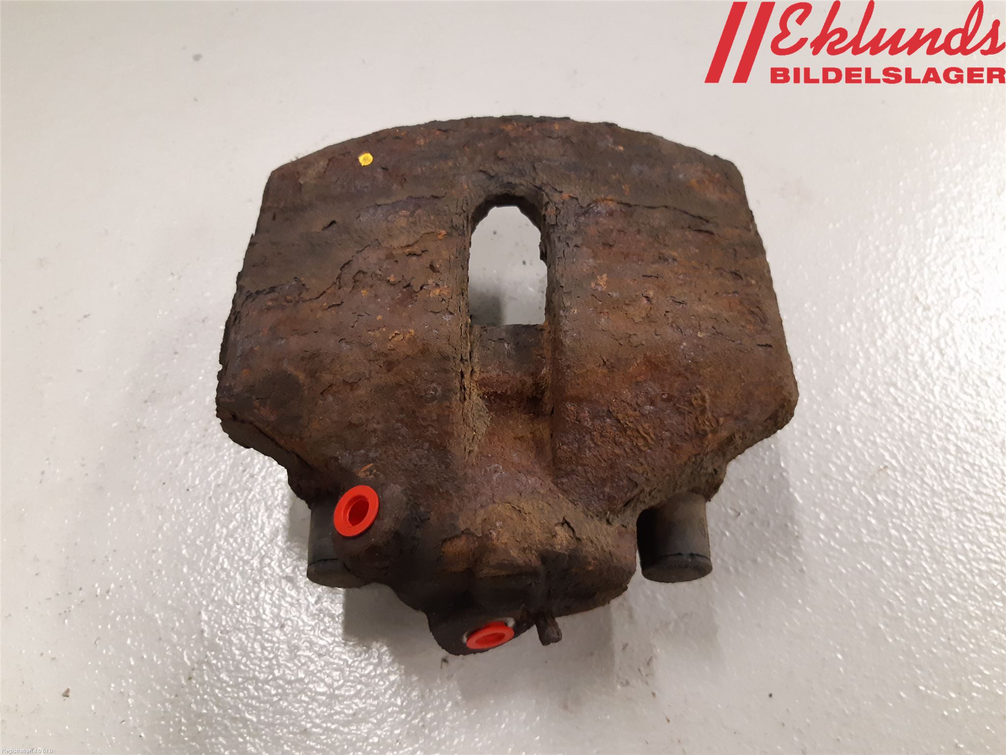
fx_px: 756
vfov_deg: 53.1
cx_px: 503
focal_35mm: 26
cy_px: 378
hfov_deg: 67.3
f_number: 1.7
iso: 200
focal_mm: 3.93
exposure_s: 1/50
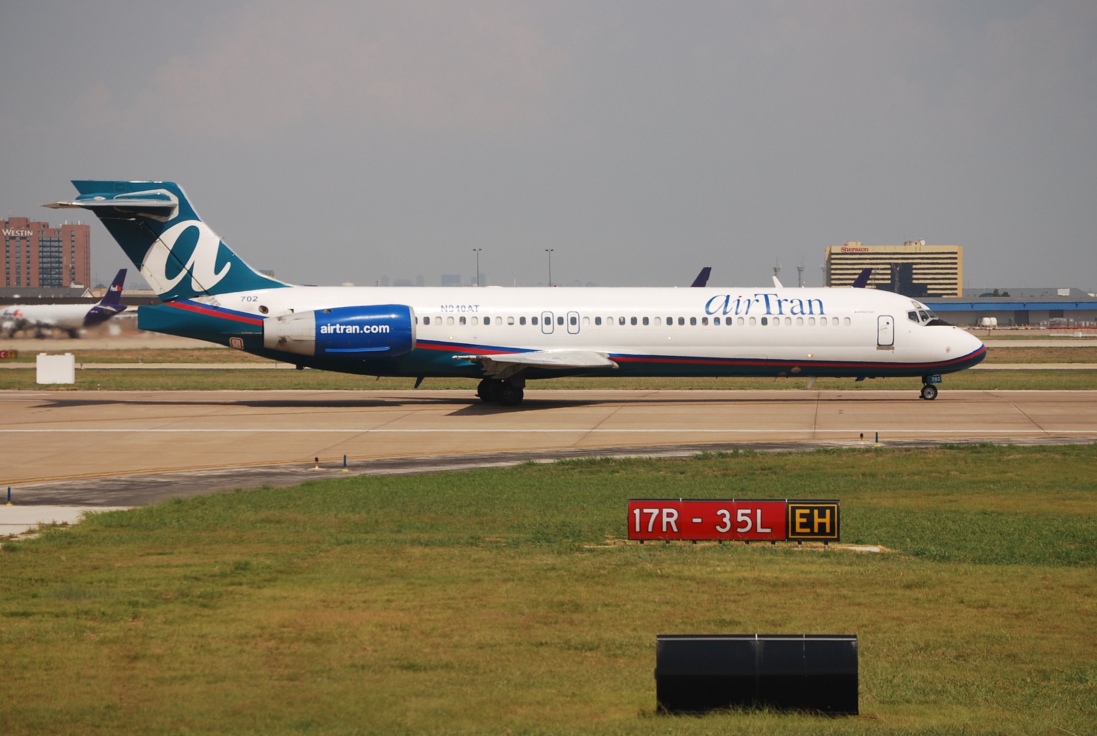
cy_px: 368
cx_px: 548
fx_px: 3893
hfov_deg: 16.0
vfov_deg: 10.8
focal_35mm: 128
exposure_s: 1/640
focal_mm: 85
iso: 100
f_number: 6.3
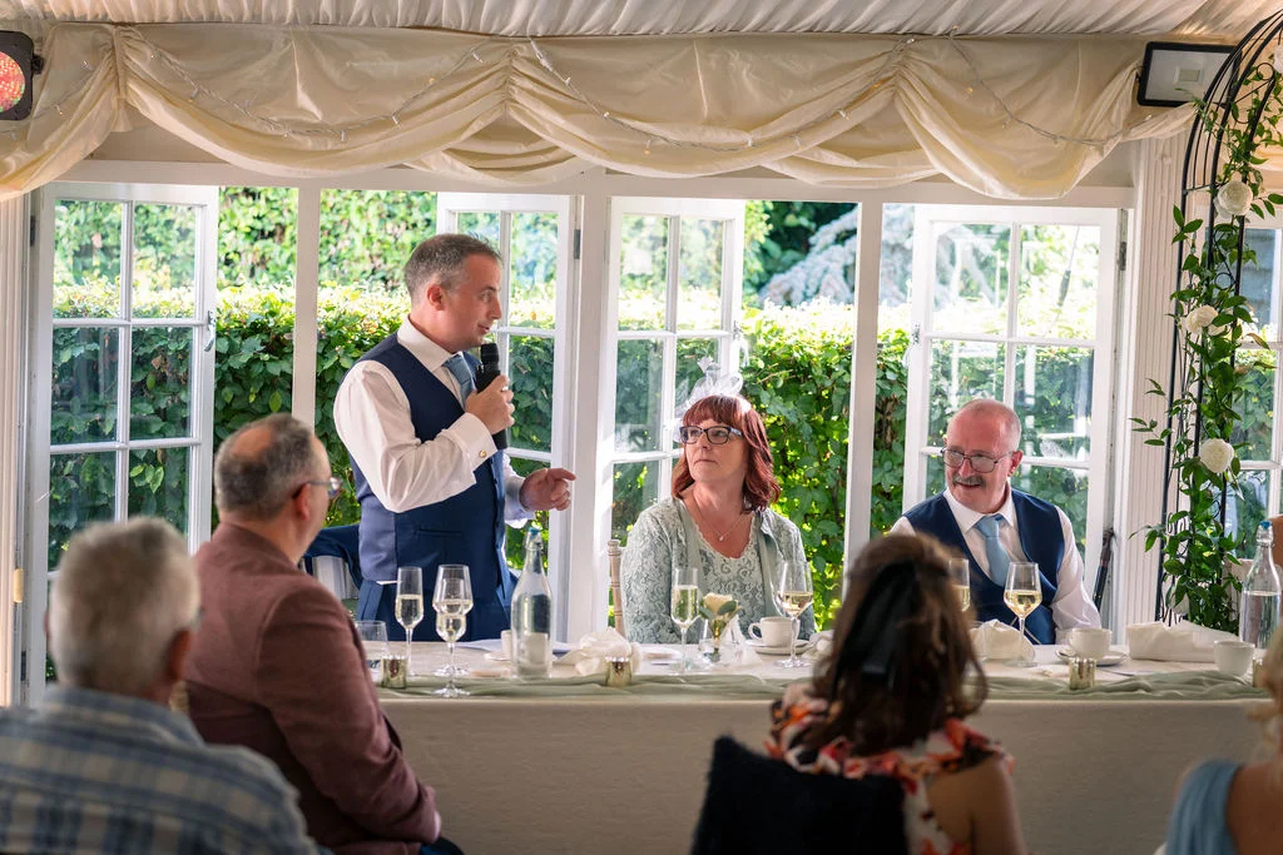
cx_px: 642
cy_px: 428
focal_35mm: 75
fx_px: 2673
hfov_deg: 27.0
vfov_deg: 18.2
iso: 640
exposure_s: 1/200
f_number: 2.8
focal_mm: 75
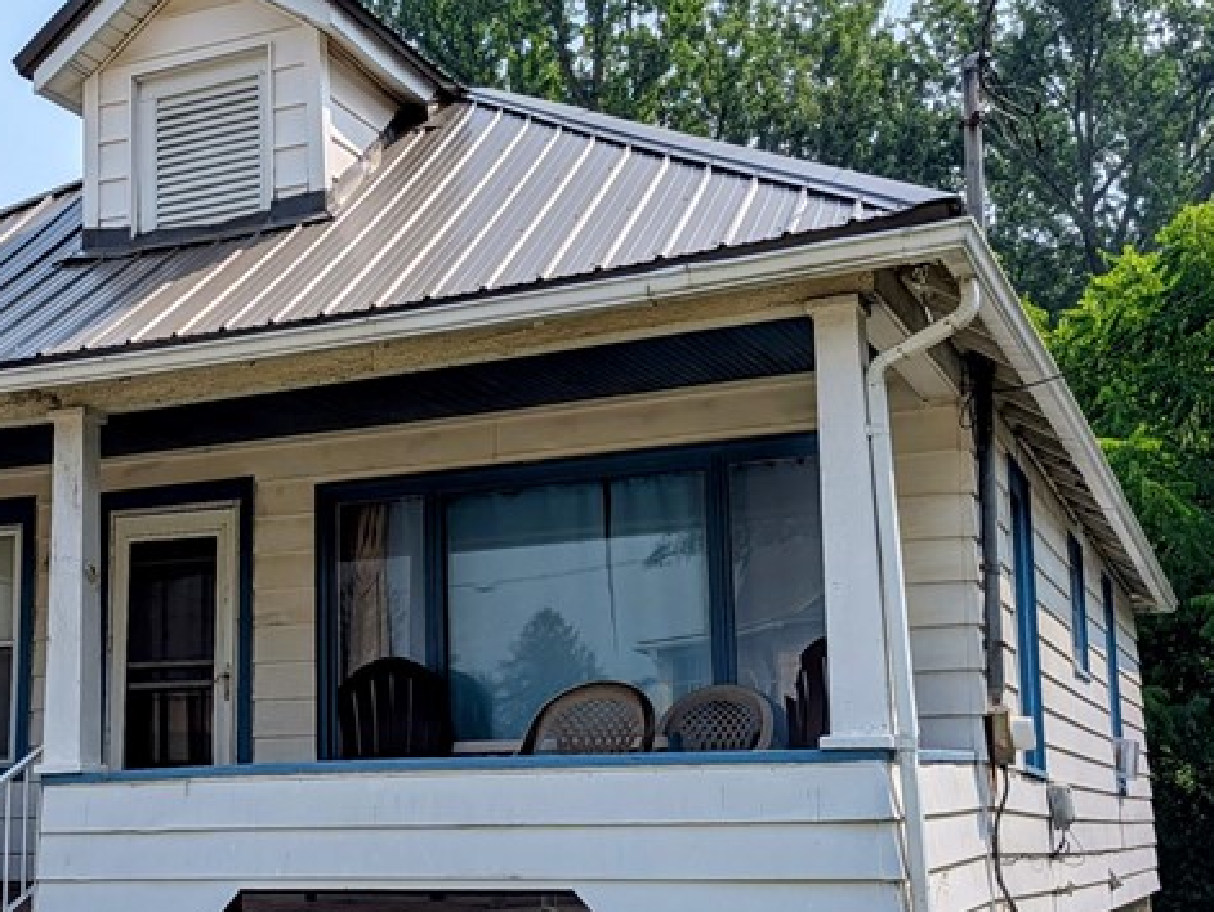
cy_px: 556
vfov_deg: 28.0
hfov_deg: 35.4
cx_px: 210
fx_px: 1825
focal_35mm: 52
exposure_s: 1/13158
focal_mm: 6.9
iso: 18
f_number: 1.68
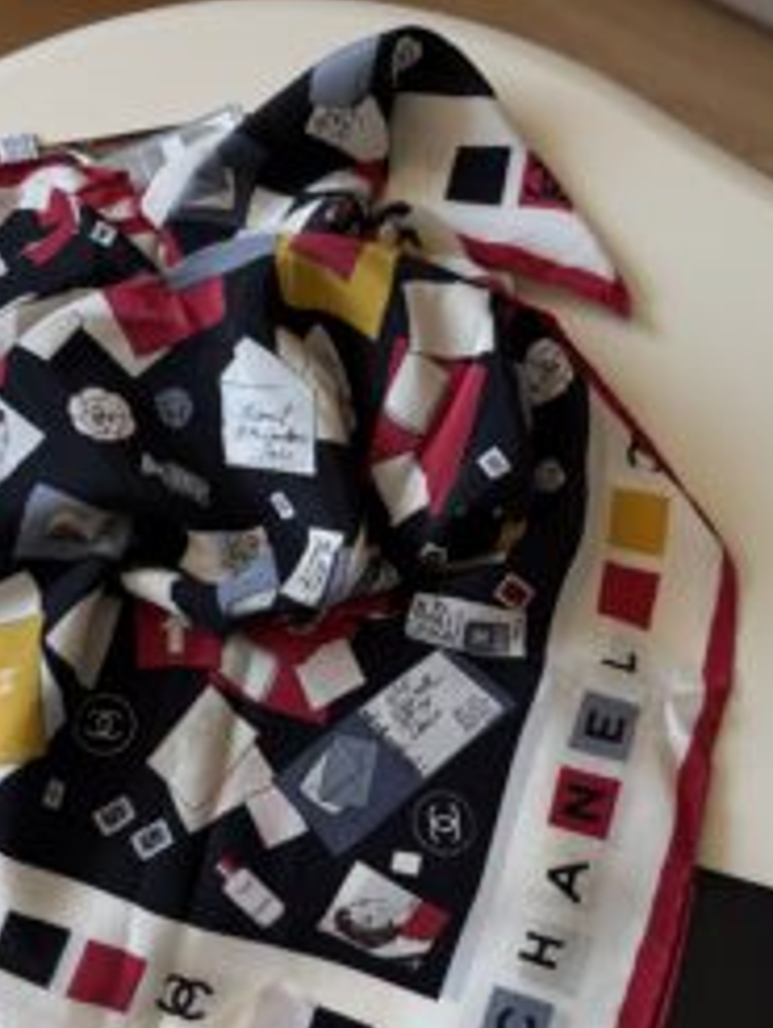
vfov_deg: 46.2
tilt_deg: -80.4
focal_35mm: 39
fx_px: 1159
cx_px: 380
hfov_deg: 36.9
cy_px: 769
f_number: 1.78
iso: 64
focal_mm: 6.76
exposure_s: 1/278
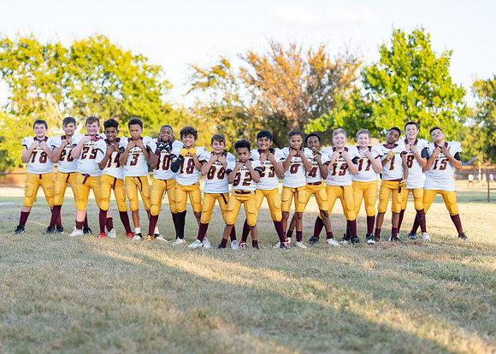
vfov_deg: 24.9
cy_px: 191
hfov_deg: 34.4
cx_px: 234
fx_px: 802
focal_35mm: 57
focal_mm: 50
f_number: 1.6
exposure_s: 1/800
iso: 100
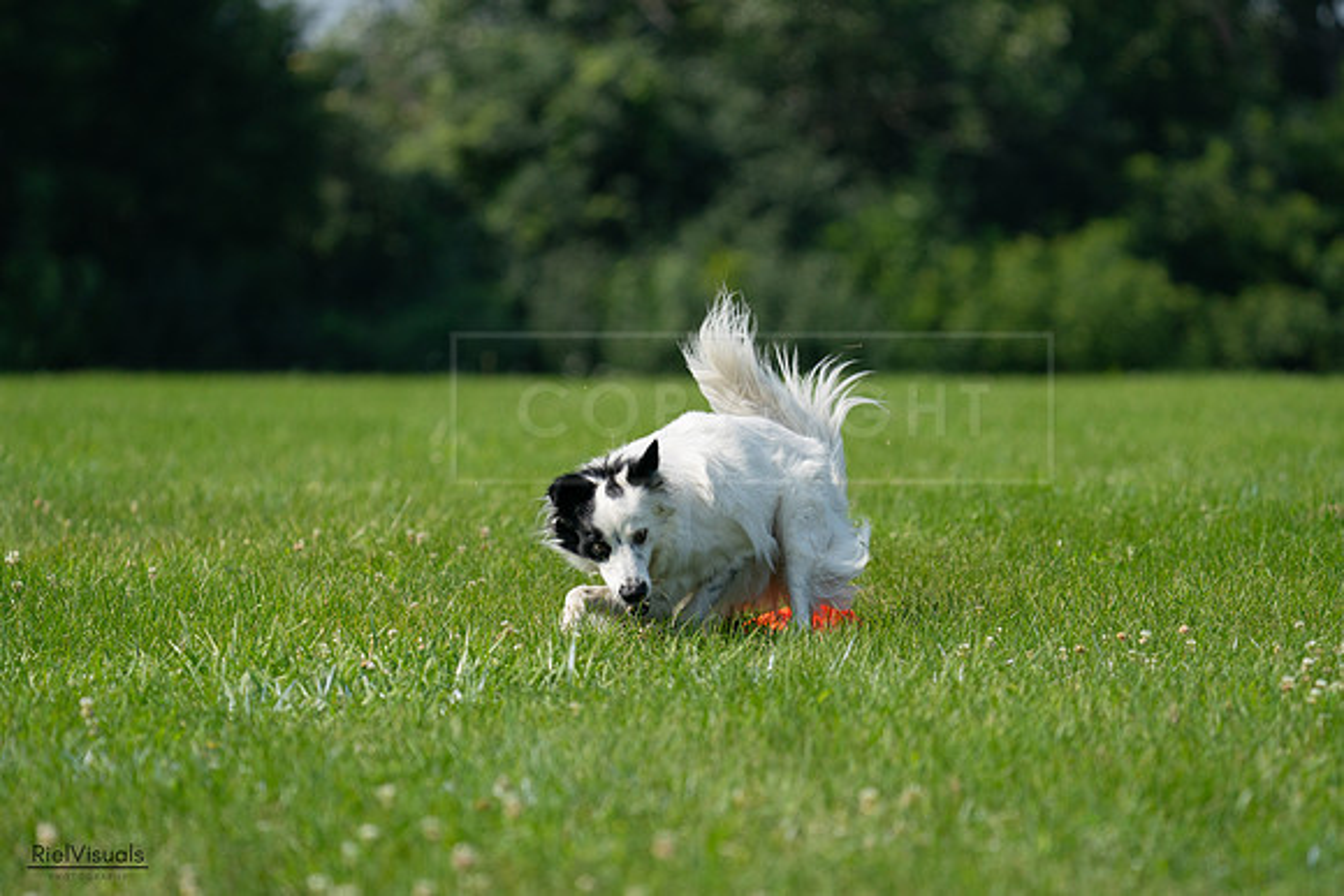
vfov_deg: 4.4
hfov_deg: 6.6
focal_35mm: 312
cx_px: 672
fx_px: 11650
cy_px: 448
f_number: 6.3
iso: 1000
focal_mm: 312
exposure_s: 1/4000
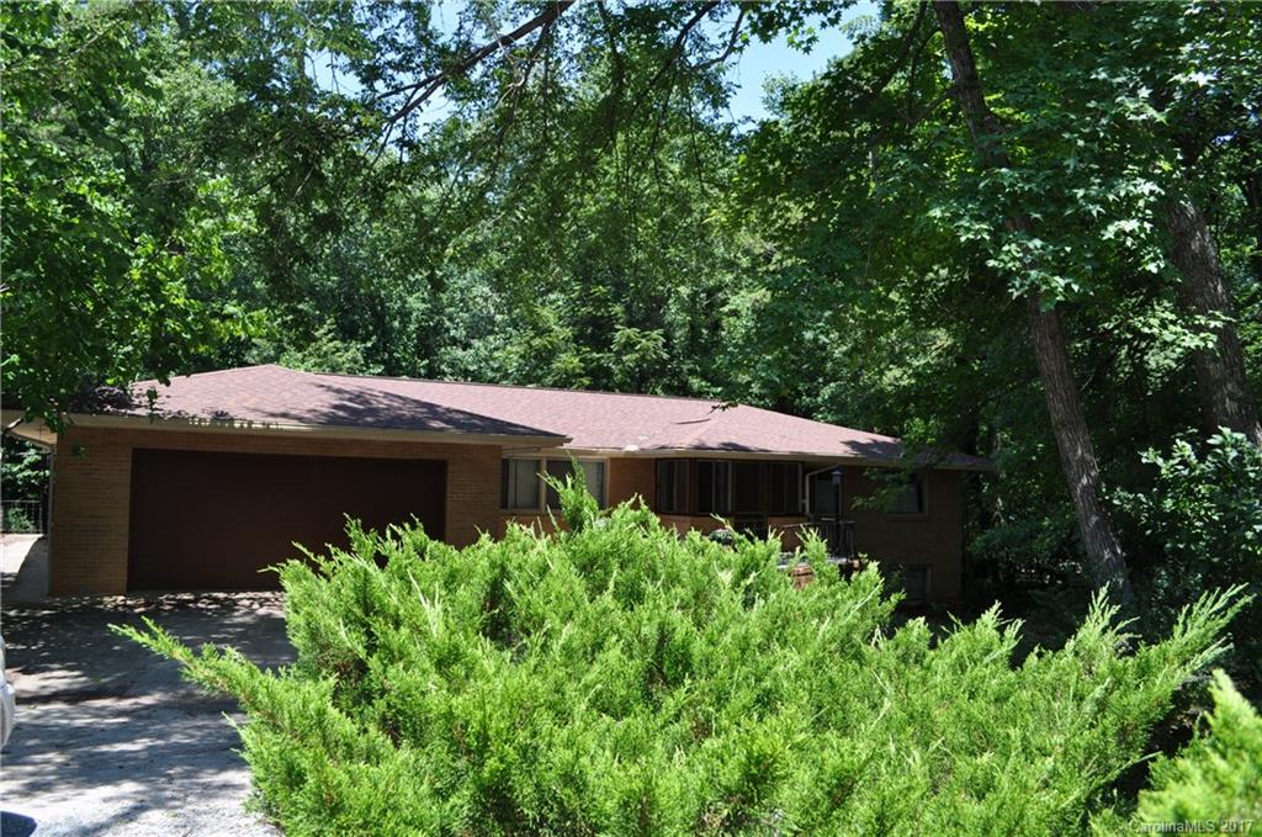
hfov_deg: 67.5
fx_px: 945
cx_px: 631
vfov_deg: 47.8
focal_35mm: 27
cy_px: 418
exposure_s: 1/200
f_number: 7.1
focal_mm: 18
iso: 200
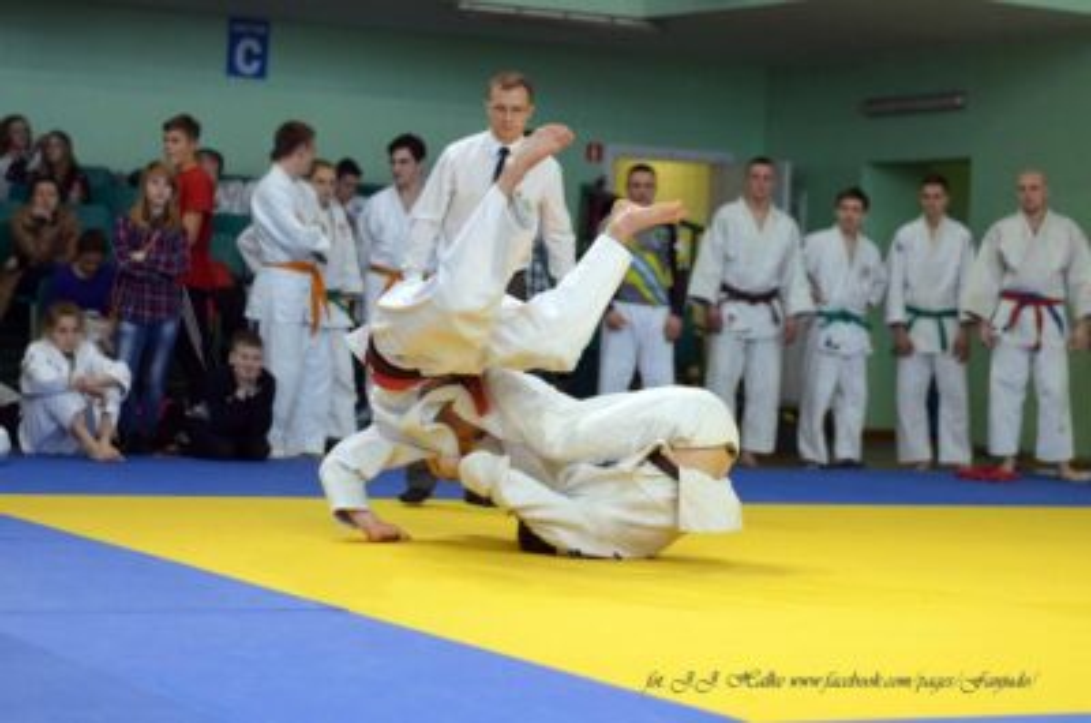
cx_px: 546
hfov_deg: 27.0
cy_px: 362
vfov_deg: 18.1
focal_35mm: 75
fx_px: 2268
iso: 1000
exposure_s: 1/1000
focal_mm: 50
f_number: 2.2
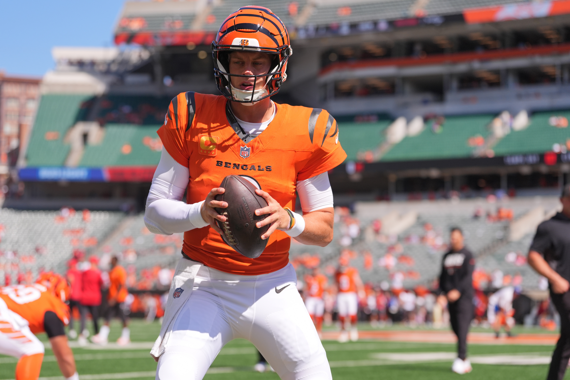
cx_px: 285
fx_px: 1282
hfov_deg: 25.1
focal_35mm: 81
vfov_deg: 16.9
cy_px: 190
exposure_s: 1/8000
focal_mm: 81
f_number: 3.2
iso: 500
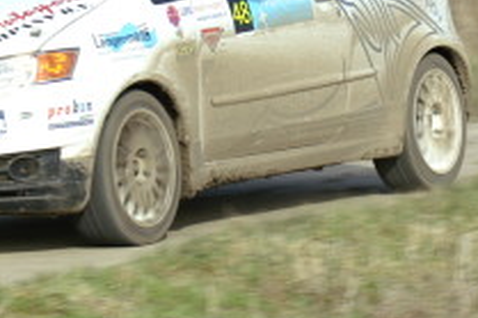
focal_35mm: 322
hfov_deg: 6.4
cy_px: 35
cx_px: 204
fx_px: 4278
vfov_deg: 4.3
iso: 100
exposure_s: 1/250
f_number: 8
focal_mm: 75
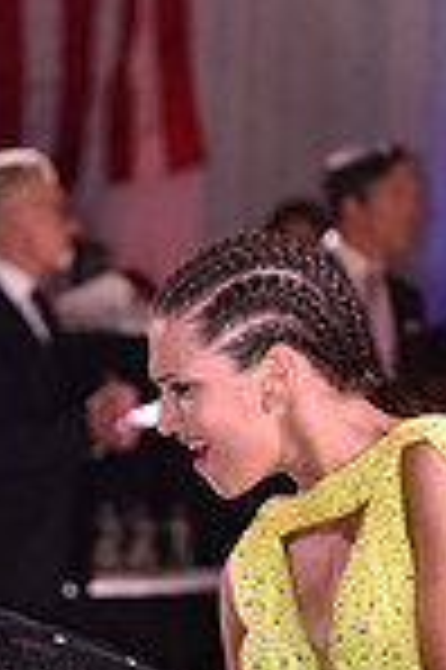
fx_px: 9815
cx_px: -47
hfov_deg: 2.6
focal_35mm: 527
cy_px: 859
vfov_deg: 3.9
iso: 1600
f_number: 4.5
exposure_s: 1/250
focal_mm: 135
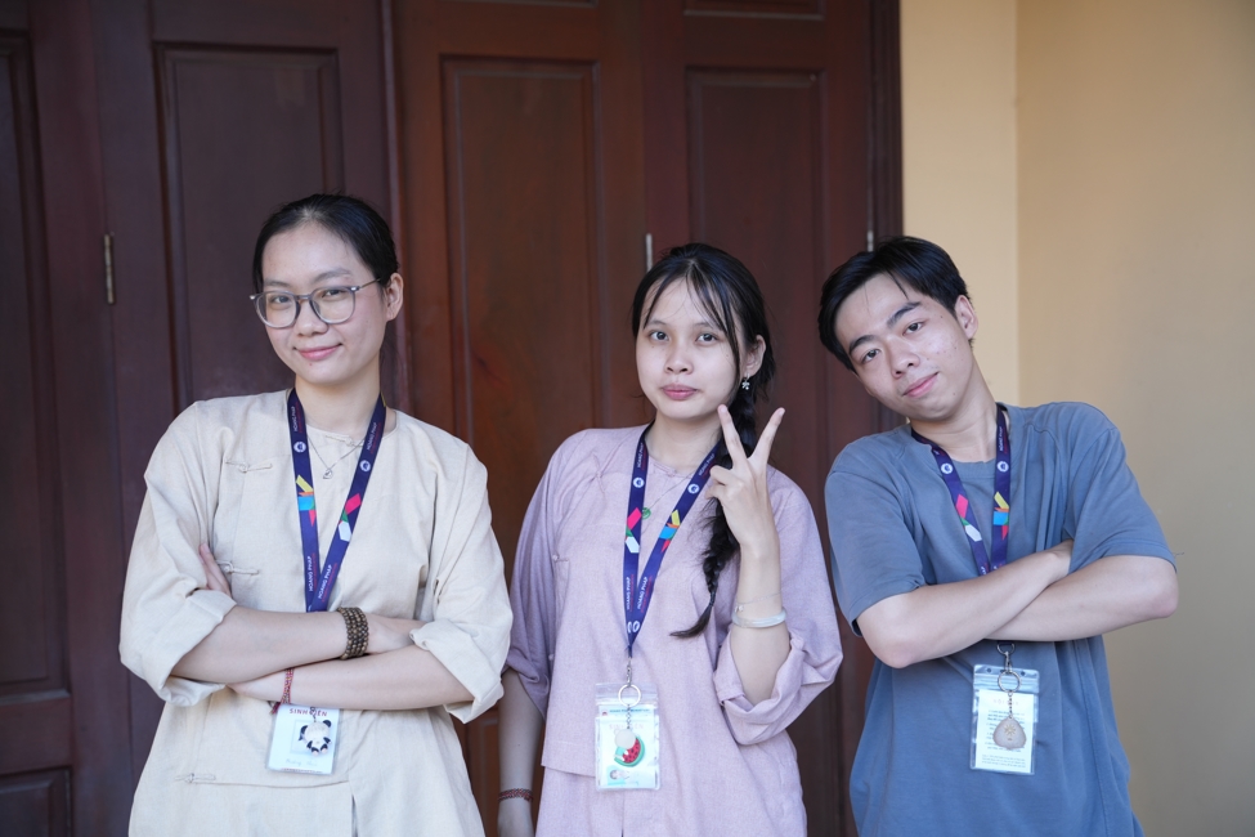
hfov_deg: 46.4
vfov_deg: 31.9
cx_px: 628
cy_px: 418
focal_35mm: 42
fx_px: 1464
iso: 400
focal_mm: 42
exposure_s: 1/160
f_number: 2.8
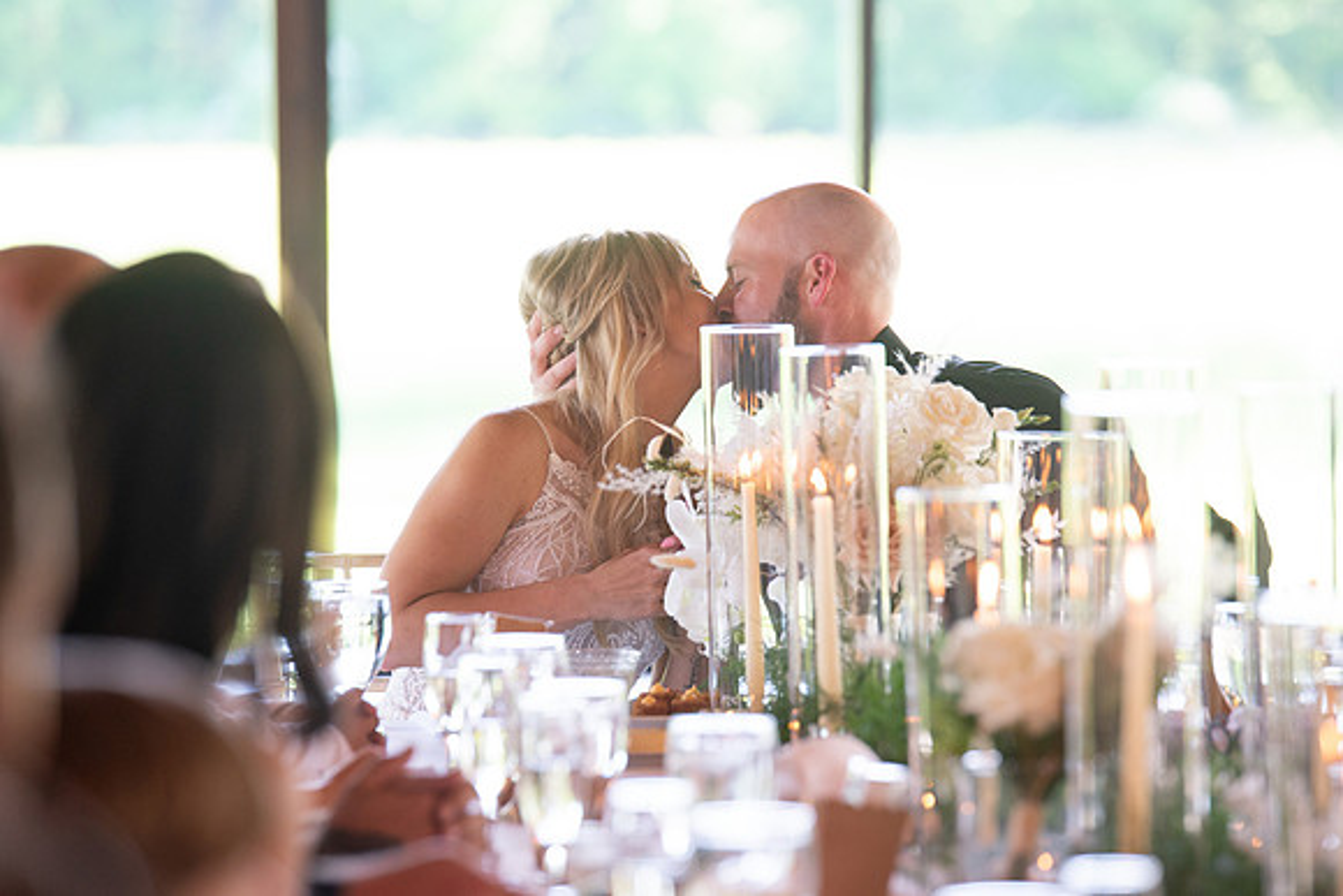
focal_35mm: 208
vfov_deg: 6.6
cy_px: 448
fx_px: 7762
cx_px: 672
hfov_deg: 9.9
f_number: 4
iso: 1000
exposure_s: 1/160
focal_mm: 195
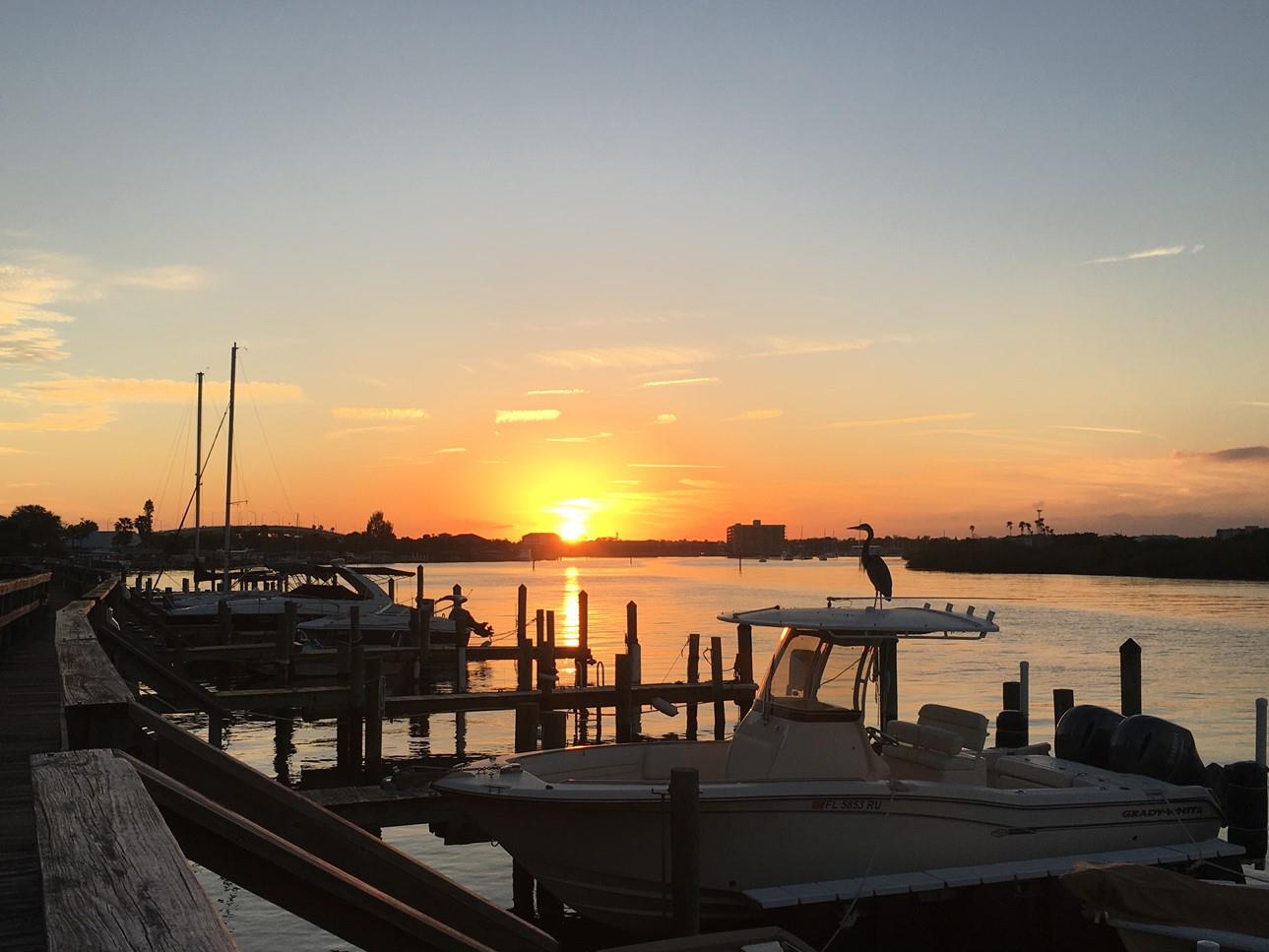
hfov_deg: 51.3
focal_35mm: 36
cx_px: 606
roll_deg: +0.2
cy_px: 520
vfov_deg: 39.6
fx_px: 1320
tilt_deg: +1.2
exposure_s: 1/693
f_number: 2.2
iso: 25
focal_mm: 4.15
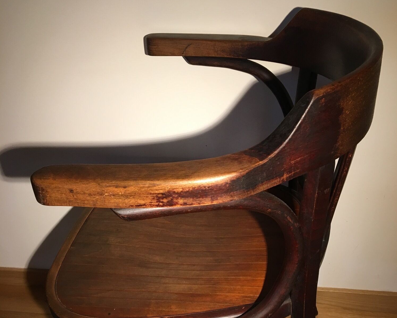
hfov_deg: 47.9
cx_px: 199
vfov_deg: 38.4
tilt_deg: -36.2
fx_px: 446
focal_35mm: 38
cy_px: 226
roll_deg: +9.3
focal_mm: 4.15
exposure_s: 1/33
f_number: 2.2
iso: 100
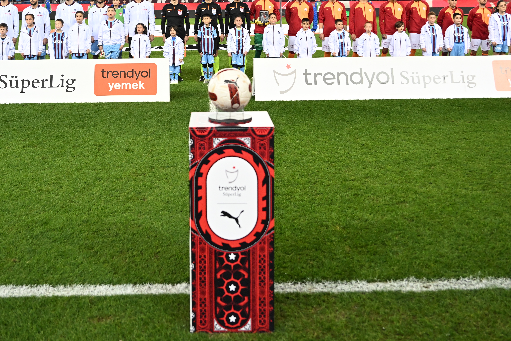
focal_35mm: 47
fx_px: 667
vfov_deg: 27.6
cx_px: 216
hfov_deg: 41.8
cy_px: 32
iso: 2000
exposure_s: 1/2500
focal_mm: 24.5
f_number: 2.8
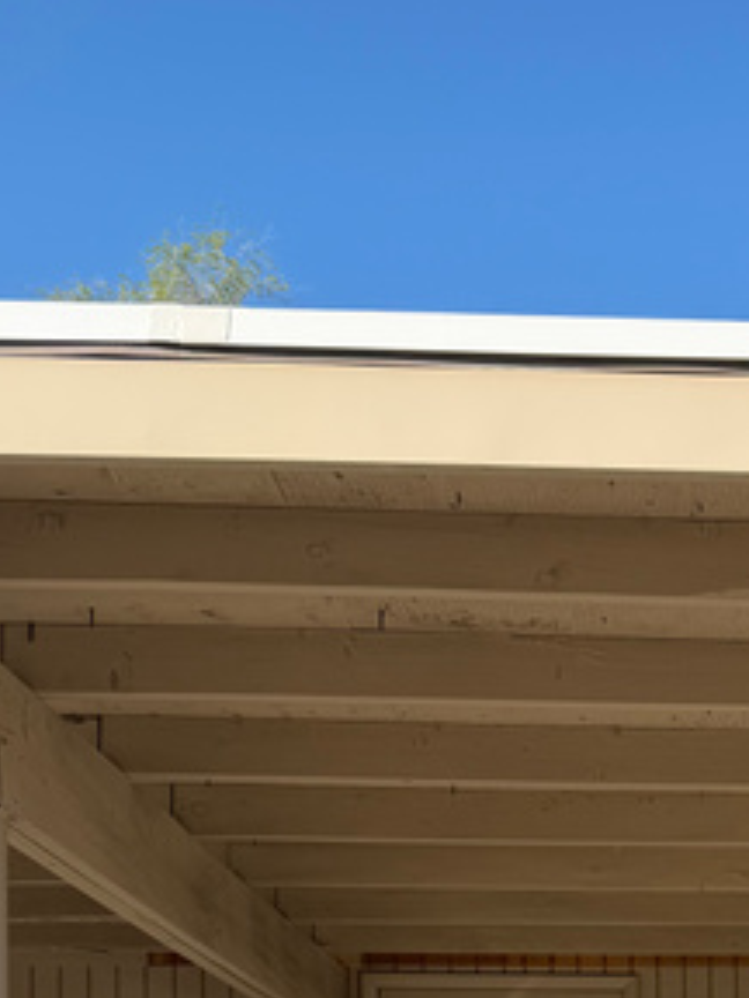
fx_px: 1846
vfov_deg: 27.7
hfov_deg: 21.6
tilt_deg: -0.7
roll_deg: -0.5
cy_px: 1095
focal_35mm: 64
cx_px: 856
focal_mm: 6.76
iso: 80
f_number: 1.78
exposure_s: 1/2169
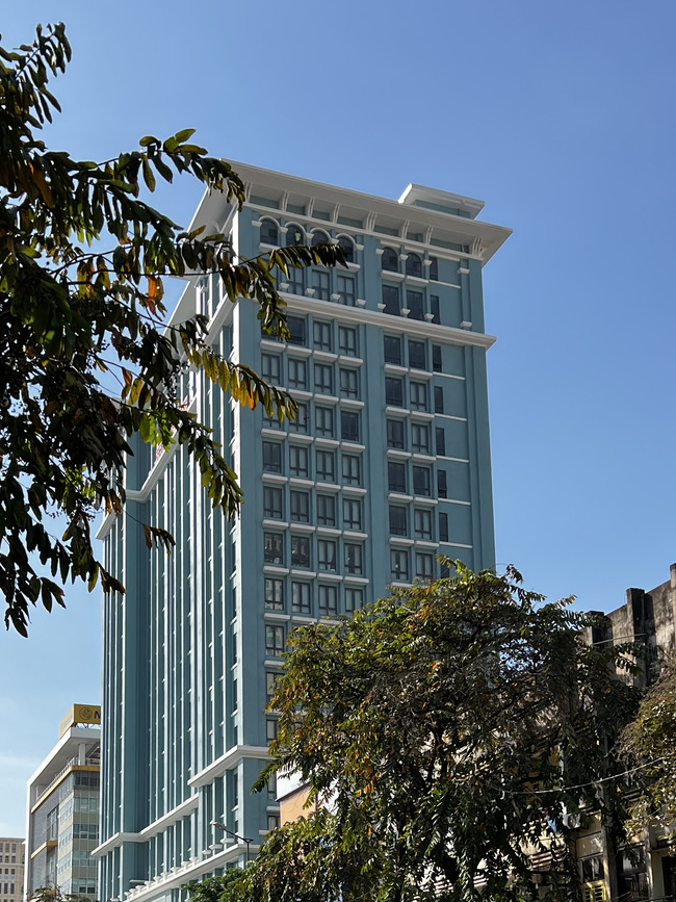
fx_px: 1250
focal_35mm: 48
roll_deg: +1.0
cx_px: 285
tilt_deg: +11.3
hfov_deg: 30.2
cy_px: 777
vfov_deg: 37.6
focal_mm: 5.7
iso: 50
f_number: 1.5
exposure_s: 1/3257
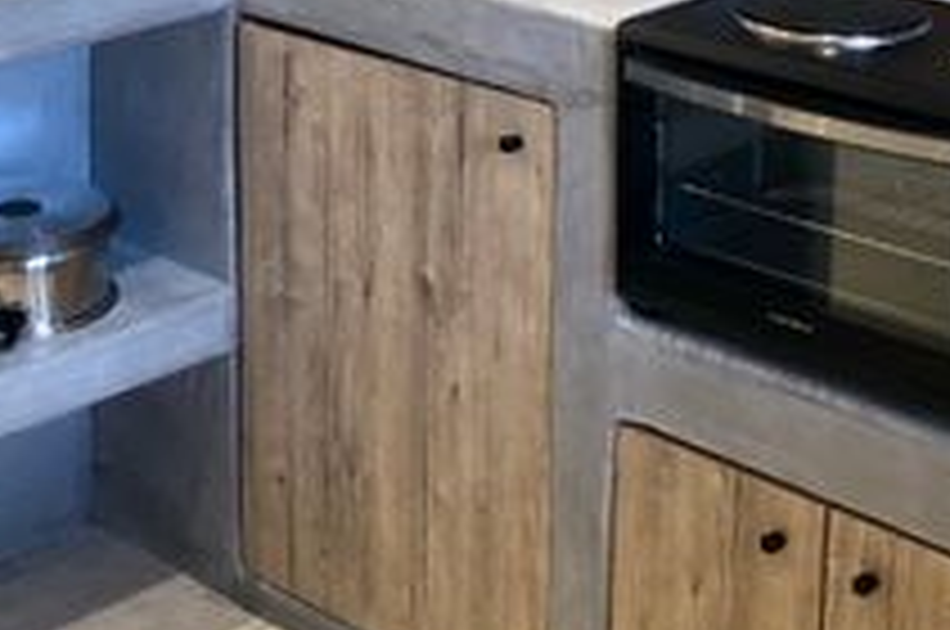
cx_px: 266
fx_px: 2187
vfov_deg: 15.9
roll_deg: +1.0
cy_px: -94
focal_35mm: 83
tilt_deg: -12.7
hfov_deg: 24.3
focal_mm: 3.99
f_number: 1.8
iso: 40
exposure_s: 1/25
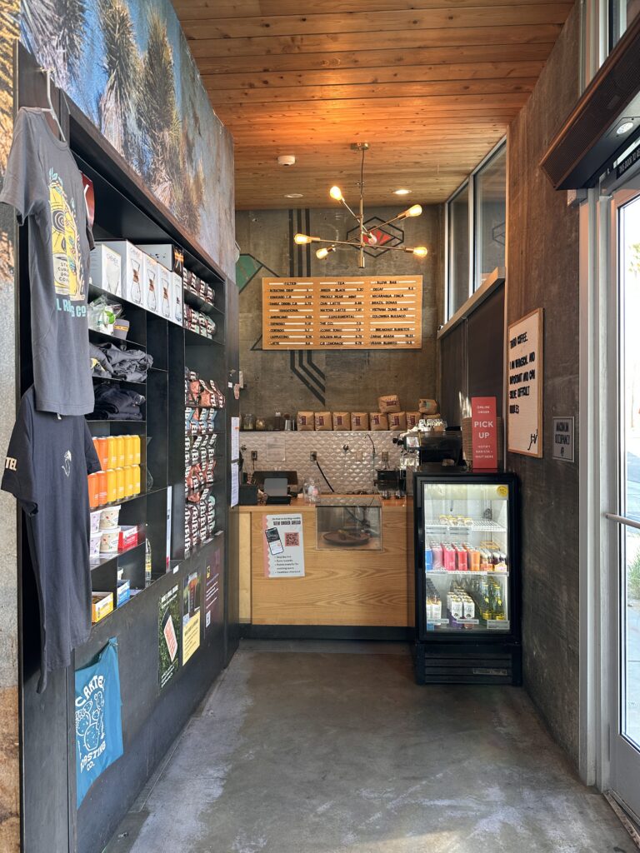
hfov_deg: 56.8
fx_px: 592
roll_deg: -0.4
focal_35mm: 24
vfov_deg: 71.6
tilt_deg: +1.3
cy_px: 426
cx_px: 320
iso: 125
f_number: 1.78
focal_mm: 6.86
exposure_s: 1/60
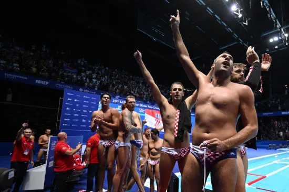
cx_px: 144
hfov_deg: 96.8
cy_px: 96
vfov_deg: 73.7
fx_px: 128
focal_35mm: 16
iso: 4000
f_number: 4
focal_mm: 16
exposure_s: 1/1250
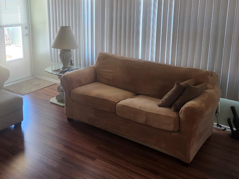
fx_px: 255
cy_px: 56
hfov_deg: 49.5
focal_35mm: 37
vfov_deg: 38.1
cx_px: 86
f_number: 1.8
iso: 250
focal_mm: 5.54
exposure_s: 1/120
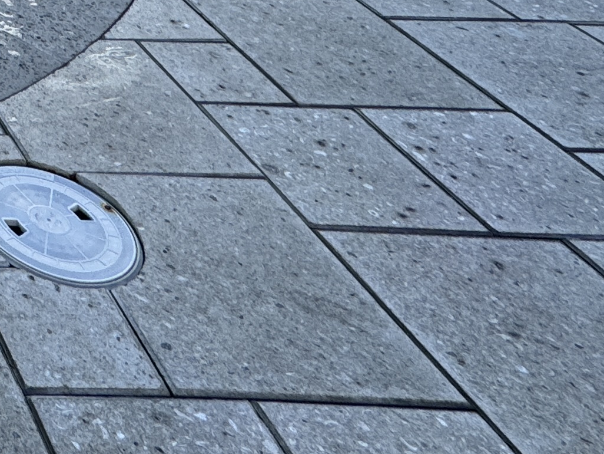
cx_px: -452
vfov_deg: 19.2
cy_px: -389
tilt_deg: -10.3
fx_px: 960
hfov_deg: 22.5
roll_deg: +0.8
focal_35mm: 55
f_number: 2.2
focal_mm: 2.22
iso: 40
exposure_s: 1/763
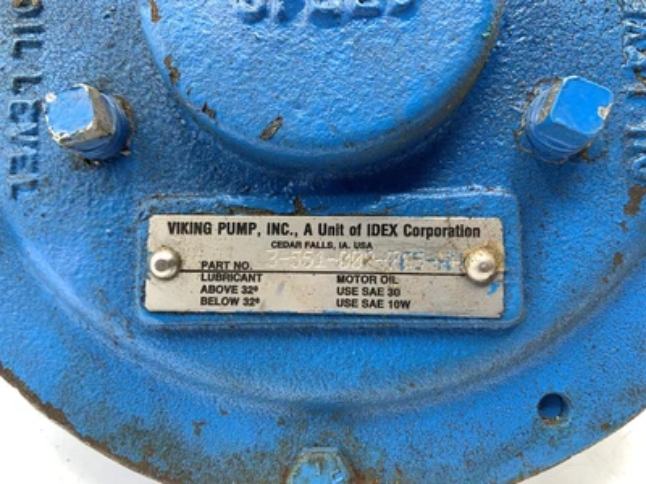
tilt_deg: -30.5
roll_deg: -1.0
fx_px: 485
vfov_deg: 53.1
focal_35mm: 26
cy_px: 242
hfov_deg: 67.3
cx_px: 323
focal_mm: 4.25
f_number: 1.8
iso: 25
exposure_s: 1/120
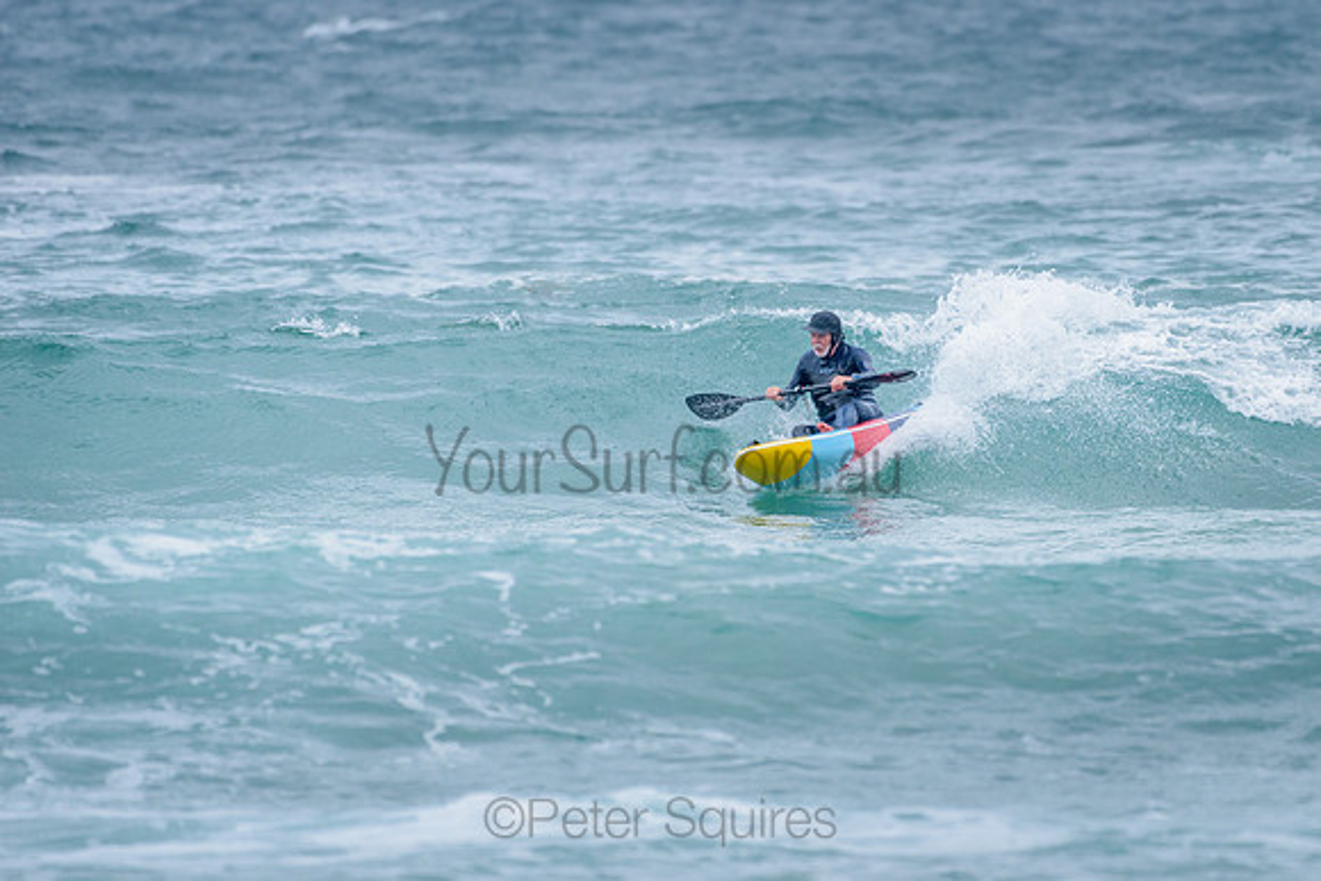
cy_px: 371
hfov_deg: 3.4
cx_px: 809
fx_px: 22506
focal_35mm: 613
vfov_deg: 2.2
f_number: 5.6
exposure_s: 1/1250
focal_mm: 500
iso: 800
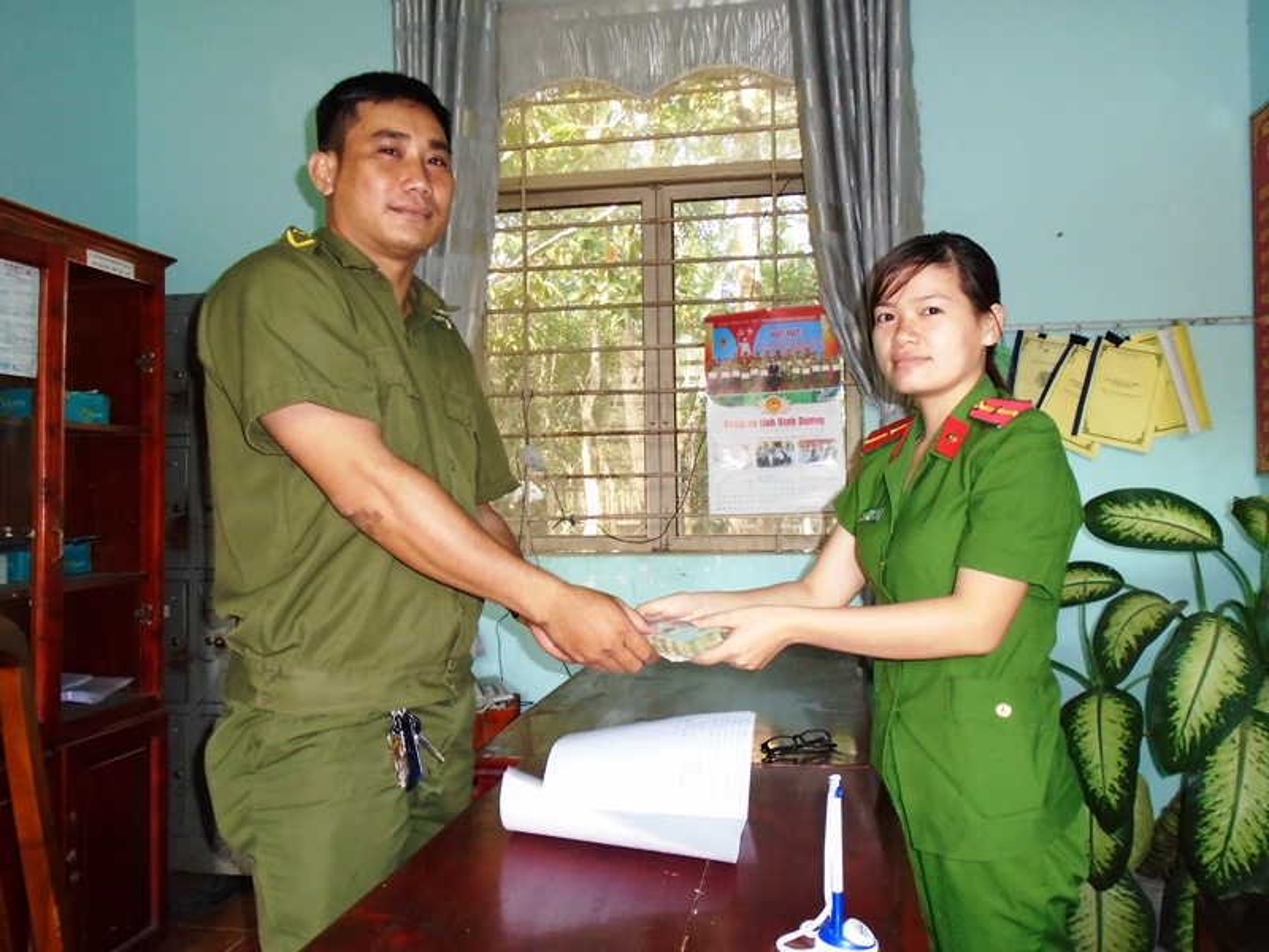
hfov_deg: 67.3
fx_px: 953
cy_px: 476
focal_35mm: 26
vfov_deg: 53.1
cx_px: 634
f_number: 3.2
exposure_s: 1/80
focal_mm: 4.6
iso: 250
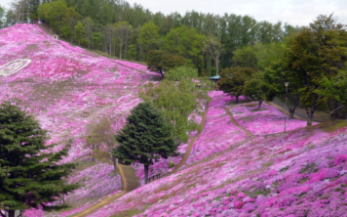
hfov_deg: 34.4
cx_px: 133
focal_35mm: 59
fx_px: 558
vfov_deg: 22.0
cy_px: 108
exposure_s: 1/640
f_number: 2.8
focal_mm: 5.5
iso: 100
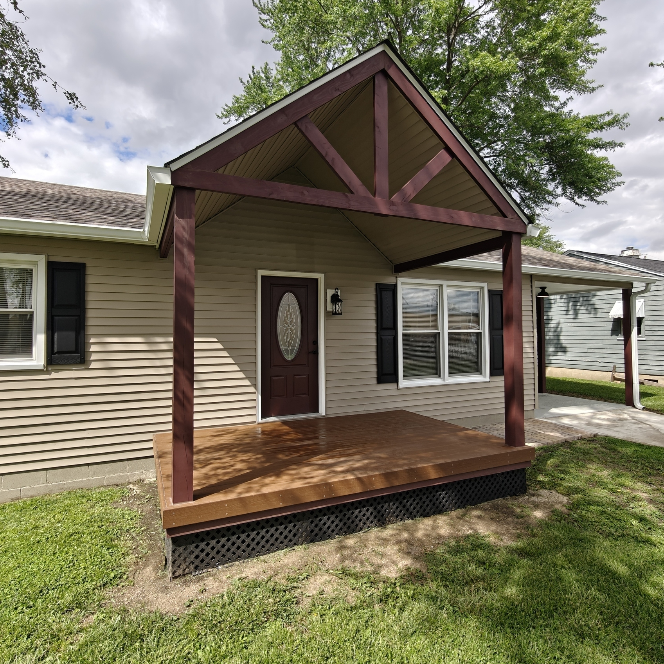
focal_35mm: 18
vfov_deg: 80.7
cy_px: 319
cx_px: 327
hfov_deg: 80.7
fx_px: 391
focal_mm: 2.3
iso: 125
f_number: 2
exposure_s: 1/565
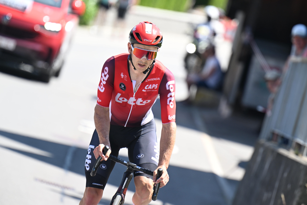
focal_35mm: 400
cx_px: 154
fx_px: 3411
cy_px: 102
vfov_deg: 3.4
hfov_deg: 5.2
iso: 400
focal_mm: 400
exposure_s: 1/500
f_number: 5.6
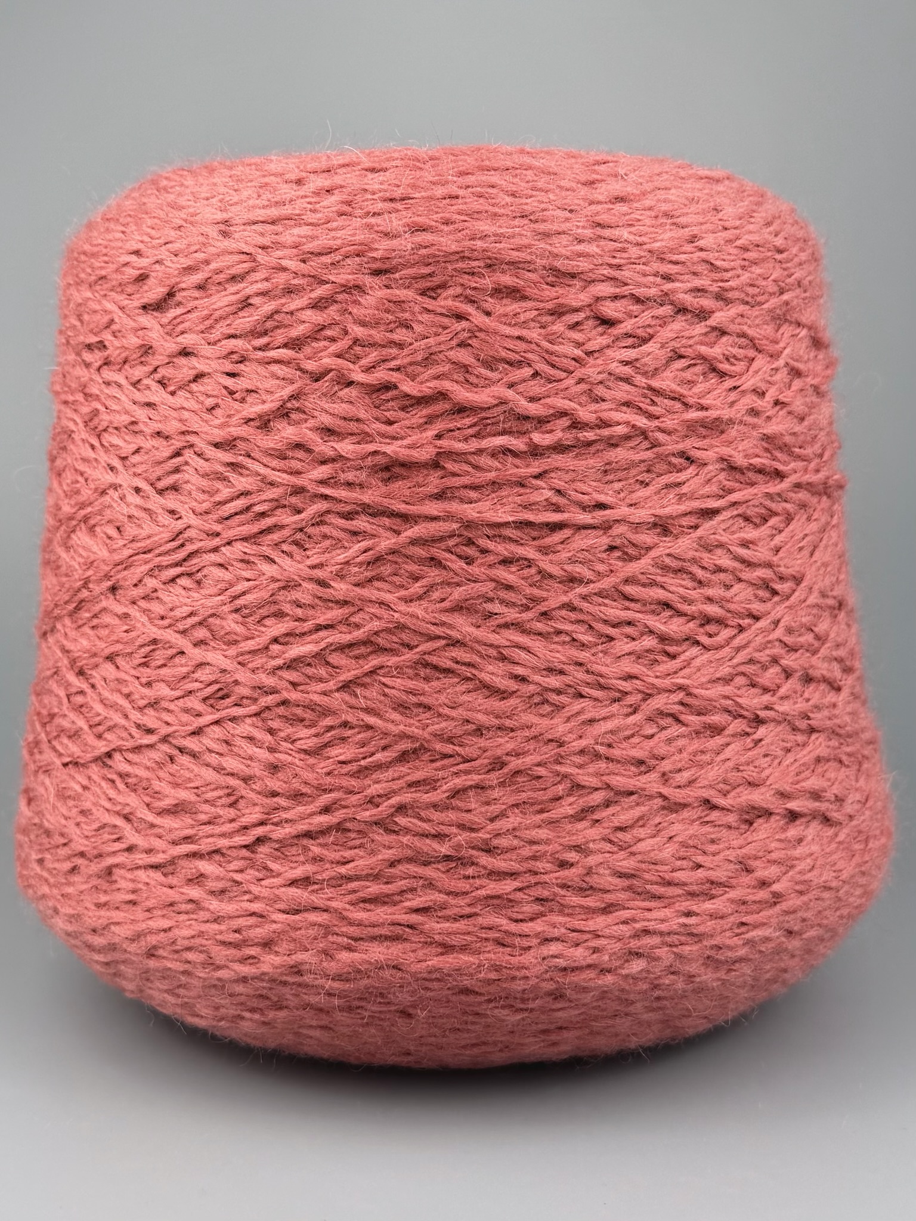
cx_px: 458
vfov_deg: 71.6
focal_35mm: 24
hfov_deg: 56.8
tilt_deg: -4.5
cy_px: 610
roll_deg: -0.9
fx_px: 847
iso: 80
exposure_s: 1/649
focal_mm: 6.76
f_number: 1.78
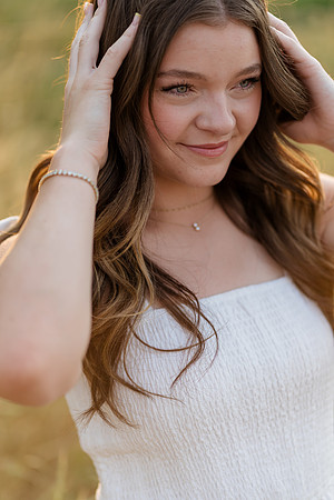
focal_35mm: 85
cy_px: 250
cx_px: 167
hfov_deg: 16.1
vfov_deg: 23.9
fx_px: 1183
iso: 125
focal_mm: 85
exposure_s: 1/400
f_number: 2
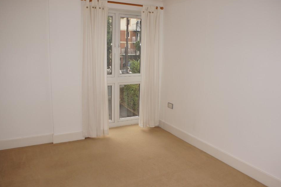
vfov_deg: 44.9
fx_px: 226
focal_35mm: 29
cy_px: 87
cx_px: 148
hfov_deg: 63.6
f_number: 4
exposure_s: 1/160
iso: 125
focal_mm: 18
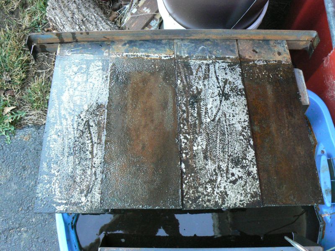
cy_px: 126
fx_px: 348
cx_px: 168
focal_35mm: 36
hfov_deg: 51.4
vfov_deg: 39.7
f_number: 4
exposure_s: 1/60
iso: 400
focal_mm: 6
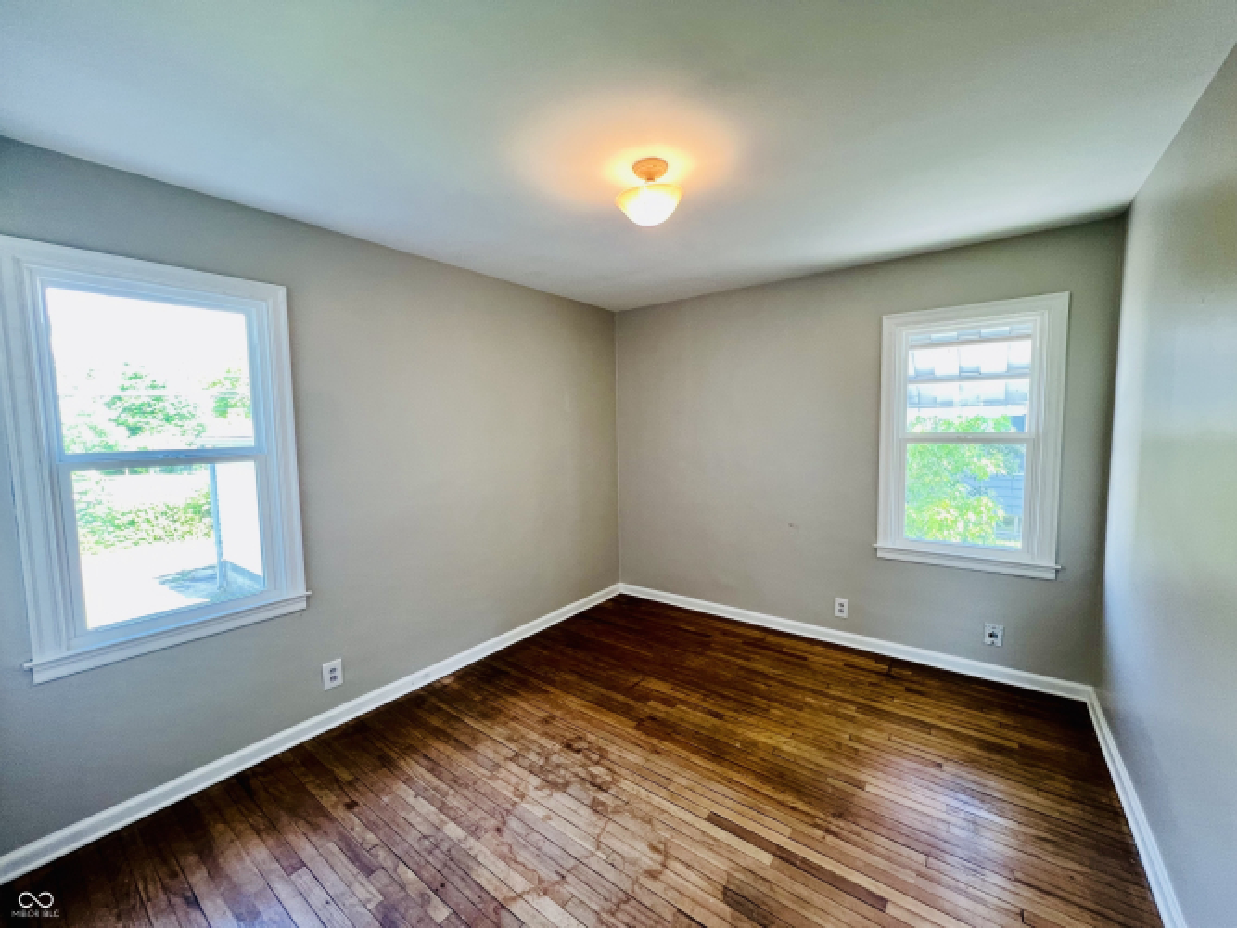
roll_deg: +0.9
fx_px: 464
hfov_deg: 106.2
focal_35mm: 13
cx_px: 618
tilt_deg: -4.9
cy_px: 464
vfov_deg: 89.9
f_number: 1.8
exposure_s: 1/60
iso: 125
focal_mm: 1.57
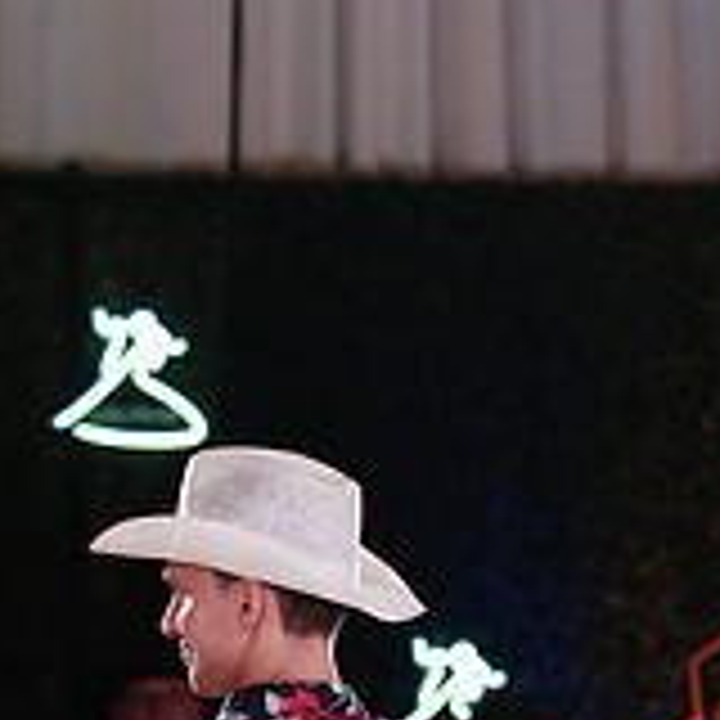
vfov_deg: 4.5
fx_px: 9013
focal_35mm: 383
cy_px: 1188
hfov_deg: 4.6
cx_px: 277
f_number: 4
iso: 2500
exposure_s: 1/400
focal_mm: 124
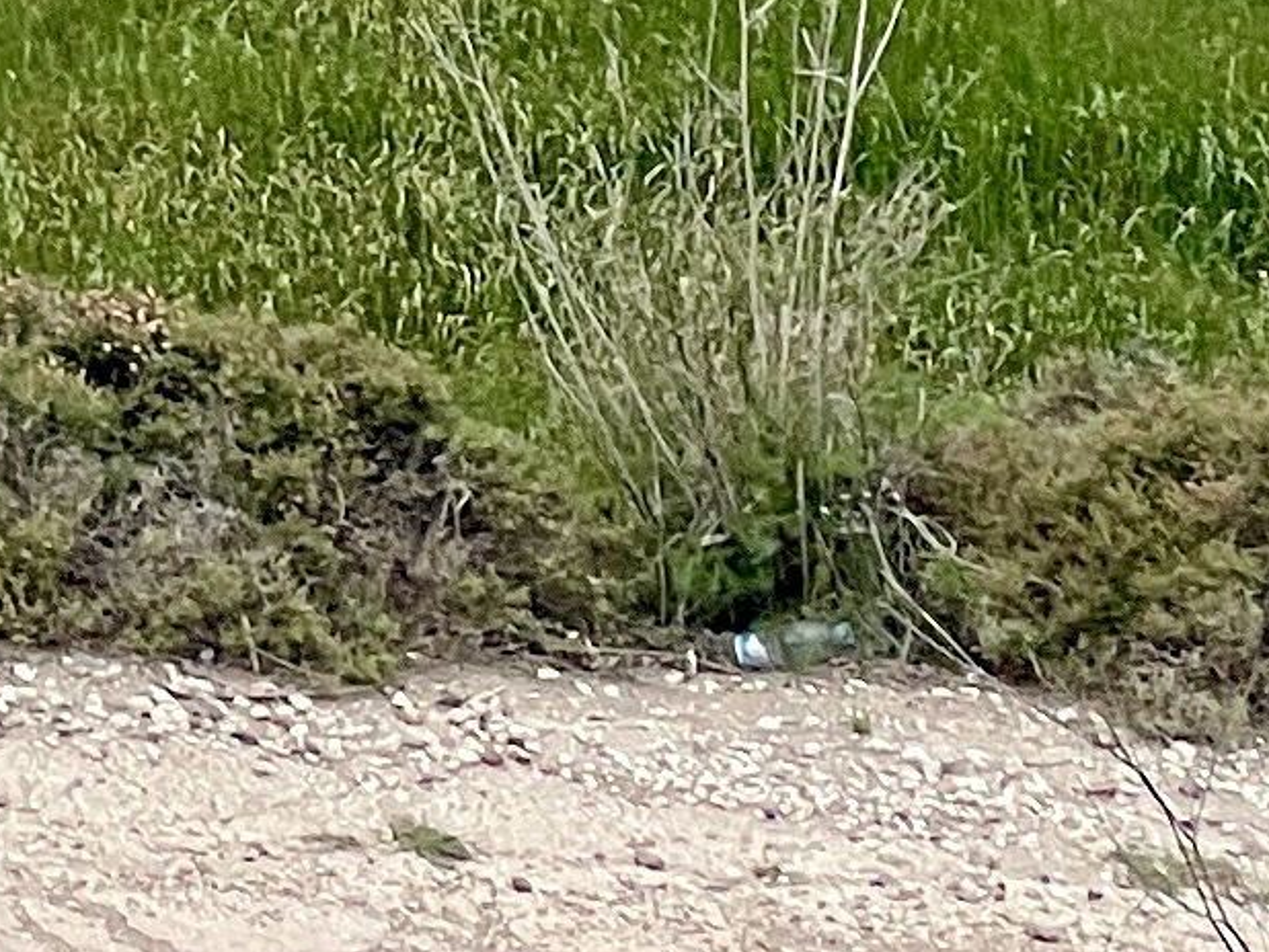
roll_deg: +0.5
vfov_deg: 4.2
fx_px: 12432
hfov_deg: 5.5
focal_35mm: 339
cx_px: -2559
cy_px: -2130
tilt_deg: -6.9
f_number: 2
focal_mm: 6
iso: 25
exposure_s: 1/1332
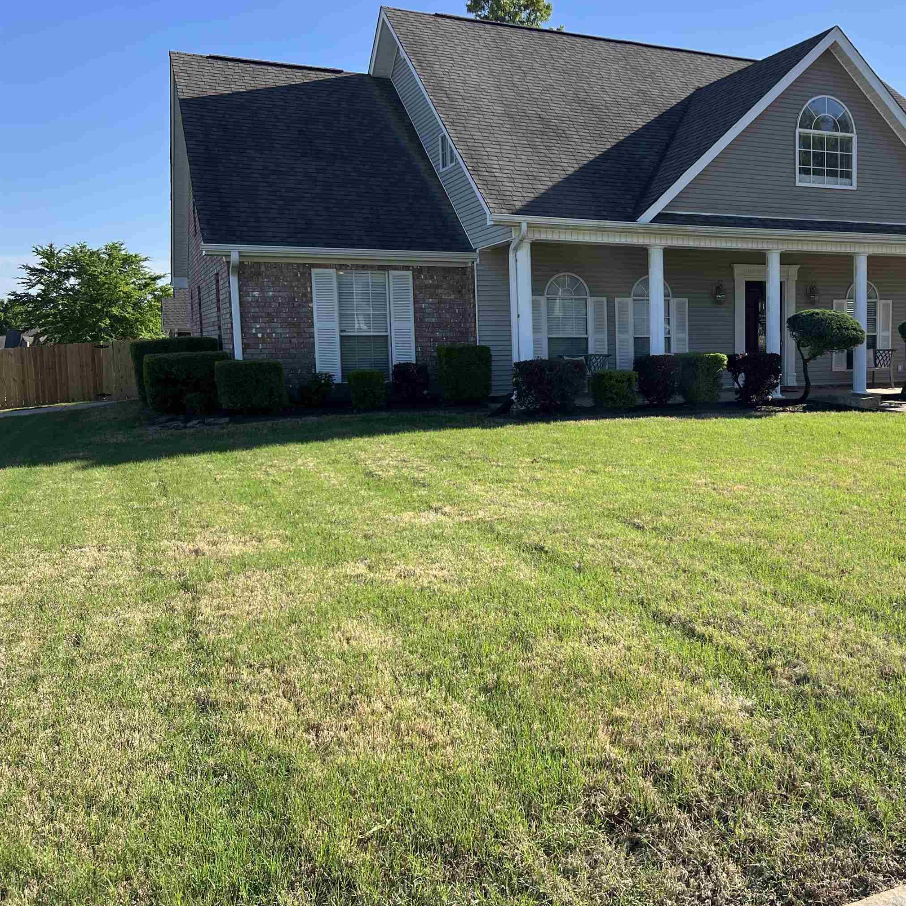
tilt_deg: -5.9
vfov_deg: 47.2
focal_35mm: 35
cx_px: 689
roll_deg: +0.3
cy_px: 422
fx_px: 1036
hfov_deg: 45.4
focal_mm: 5.7
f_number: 1.5
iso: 50
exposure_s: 1/2353
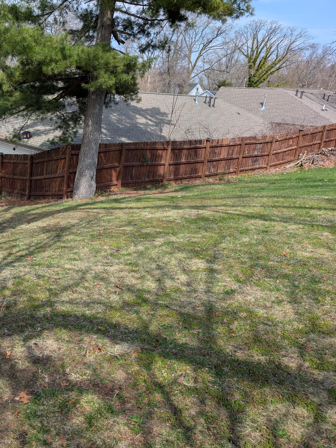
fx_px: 414
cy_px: 224
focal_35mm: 32
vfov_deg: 56.8
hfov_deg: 41.1
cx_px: 40
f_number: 1.68
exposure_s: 1/763
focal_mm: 6.9
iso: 18
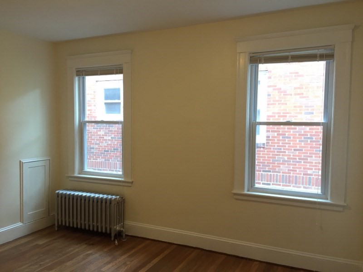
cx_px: 182
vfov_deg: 48.2
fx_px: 304
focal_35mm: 29
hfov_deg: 61.7
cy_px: 136
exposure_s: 1/30
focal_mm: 4.15
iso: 80
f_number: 2.2
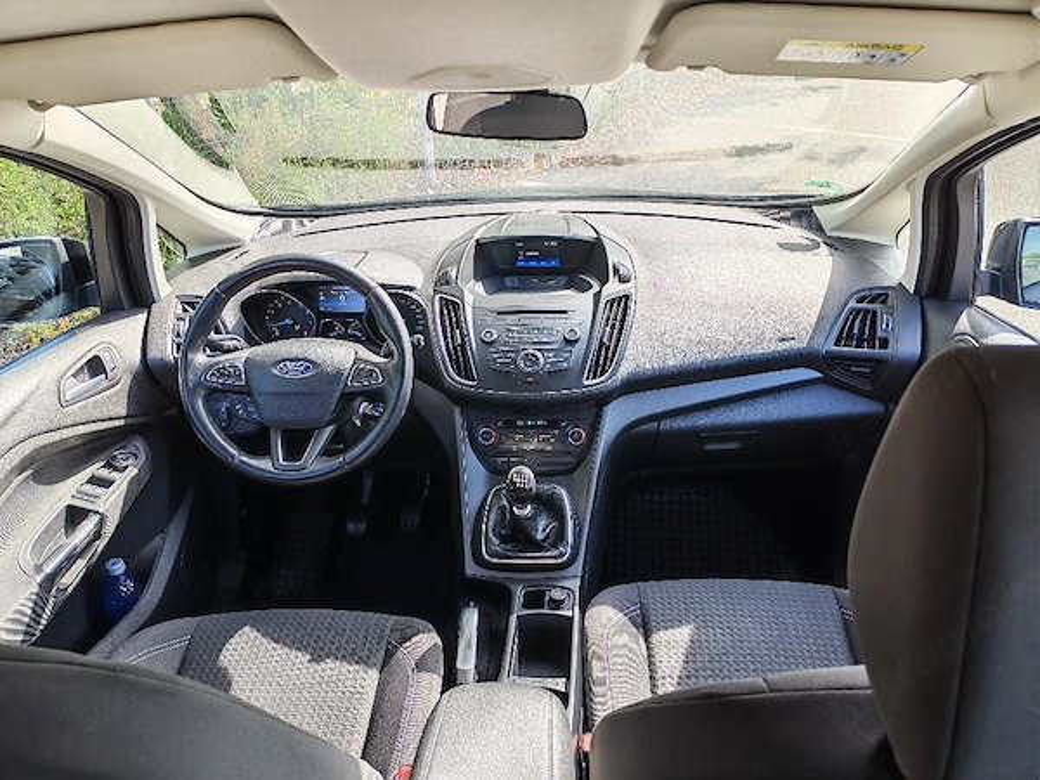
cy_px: 390
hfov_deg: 65.3
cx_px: 520
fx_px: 811
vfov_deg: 51.4
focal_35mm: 27
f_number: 1.9
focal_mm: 6.12
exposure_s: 1/100
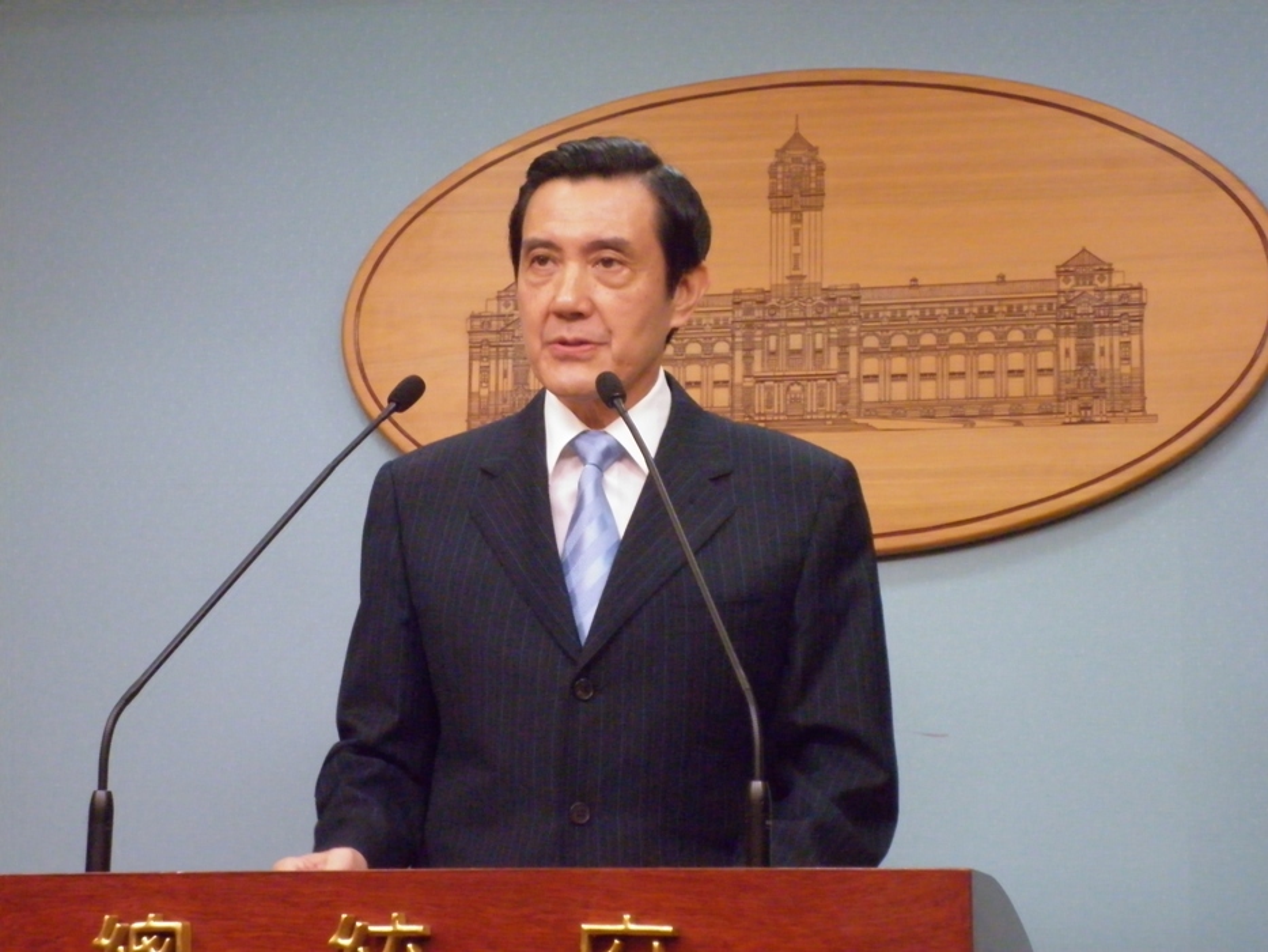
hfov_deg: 24.1
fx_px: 2967
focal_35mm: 81
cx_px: 634
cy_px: 476
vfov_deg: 18.2
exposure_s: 1/20
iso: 200
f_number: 5.3
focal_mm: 14.6
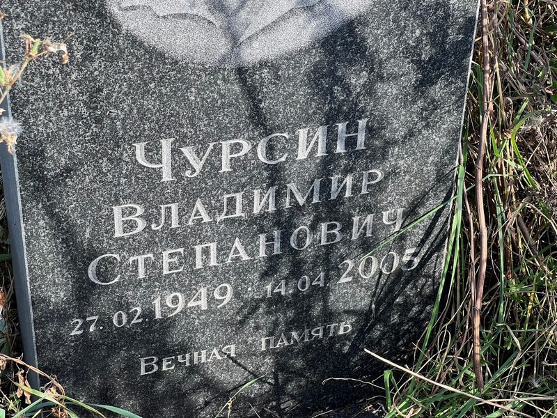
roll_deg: +0.1
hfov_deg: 25.3
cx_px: 278
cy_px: 209
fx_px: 1239
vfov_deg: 19.1
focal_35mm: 77
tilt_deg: -40.2
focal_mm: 9
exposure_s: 1/99
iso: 32
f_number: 2.8
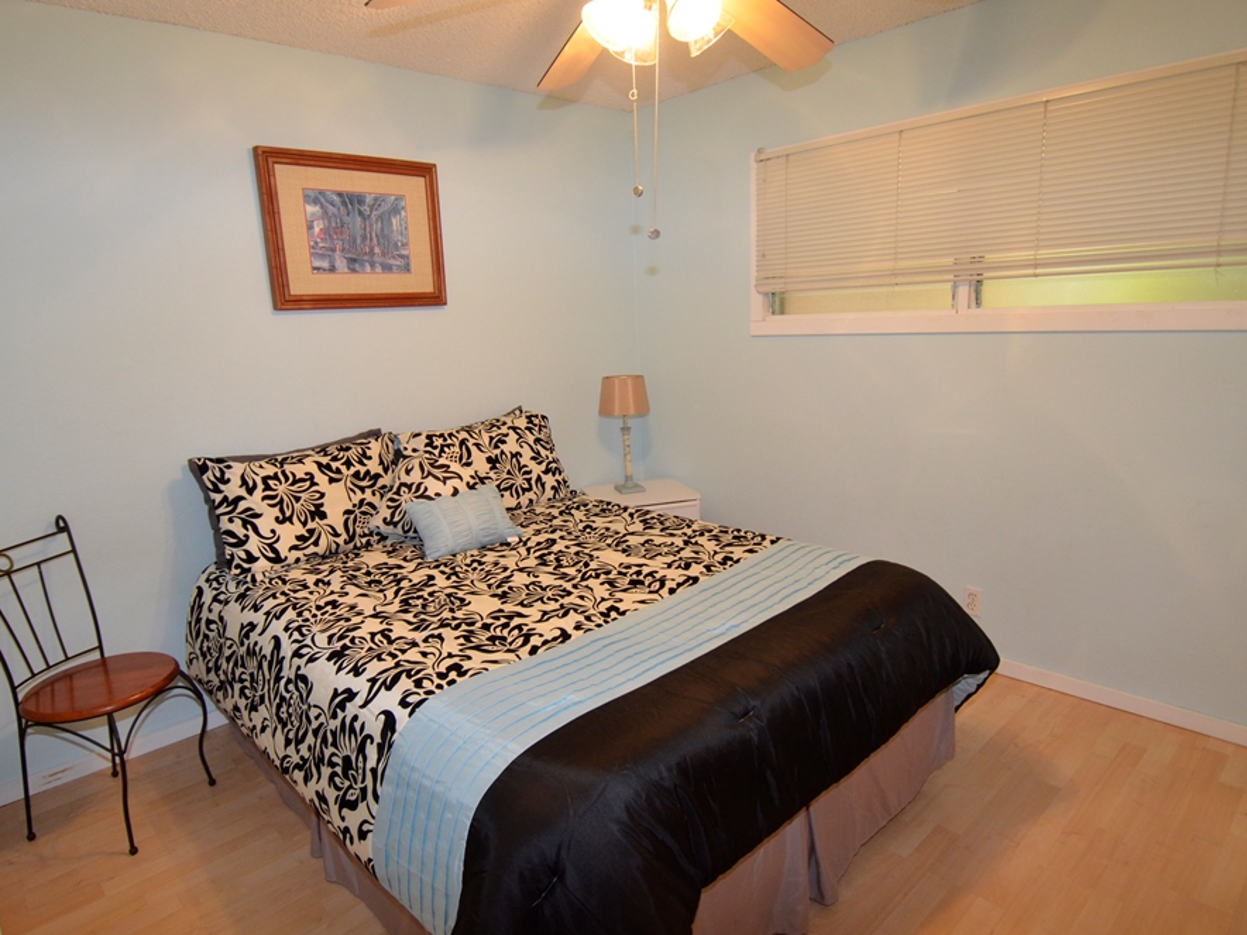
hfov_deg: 81.7
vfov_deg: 66.0
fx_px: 720
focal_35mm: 20
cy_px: 461
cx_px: 592
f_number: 4
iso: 1250
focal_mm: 12
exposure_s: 1/60
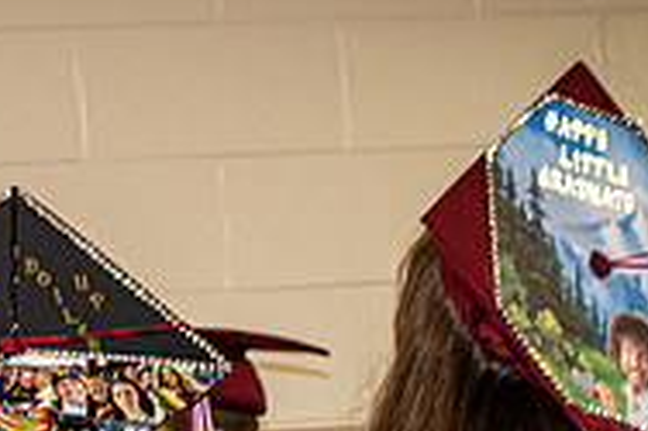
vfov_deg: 12.1
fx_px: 1996
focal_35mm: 111
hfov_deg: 18.0
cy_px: 493
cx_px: 10
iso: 400
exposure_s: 1/20
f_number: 4.5
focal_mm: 24
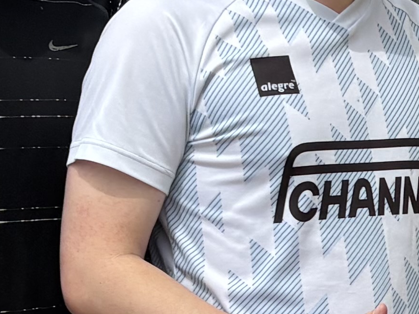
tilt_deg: -8.8
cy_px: 282
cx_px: 773
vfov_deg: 8.7
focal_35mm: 170
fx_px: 2057
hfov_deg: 10.8
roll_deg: -0.4
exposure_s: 1/3125
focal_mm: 5.96
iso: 50
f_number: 1.6
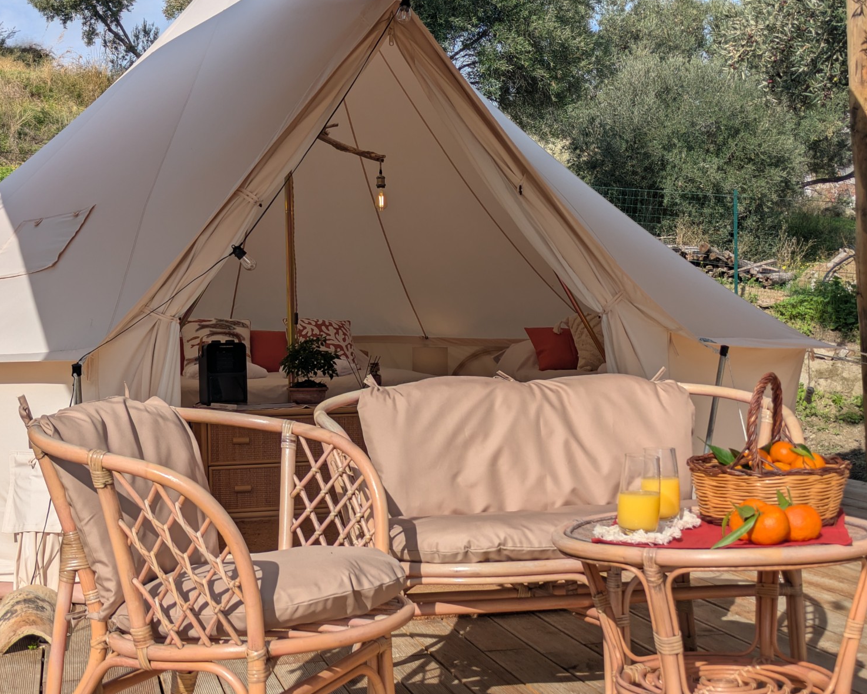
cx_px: 421
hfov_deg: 34.7
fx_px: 1386
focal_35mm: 54
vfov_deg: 28.1
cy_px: 345
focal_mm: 5.43
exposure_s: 1/3106
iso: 42
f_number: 1.89
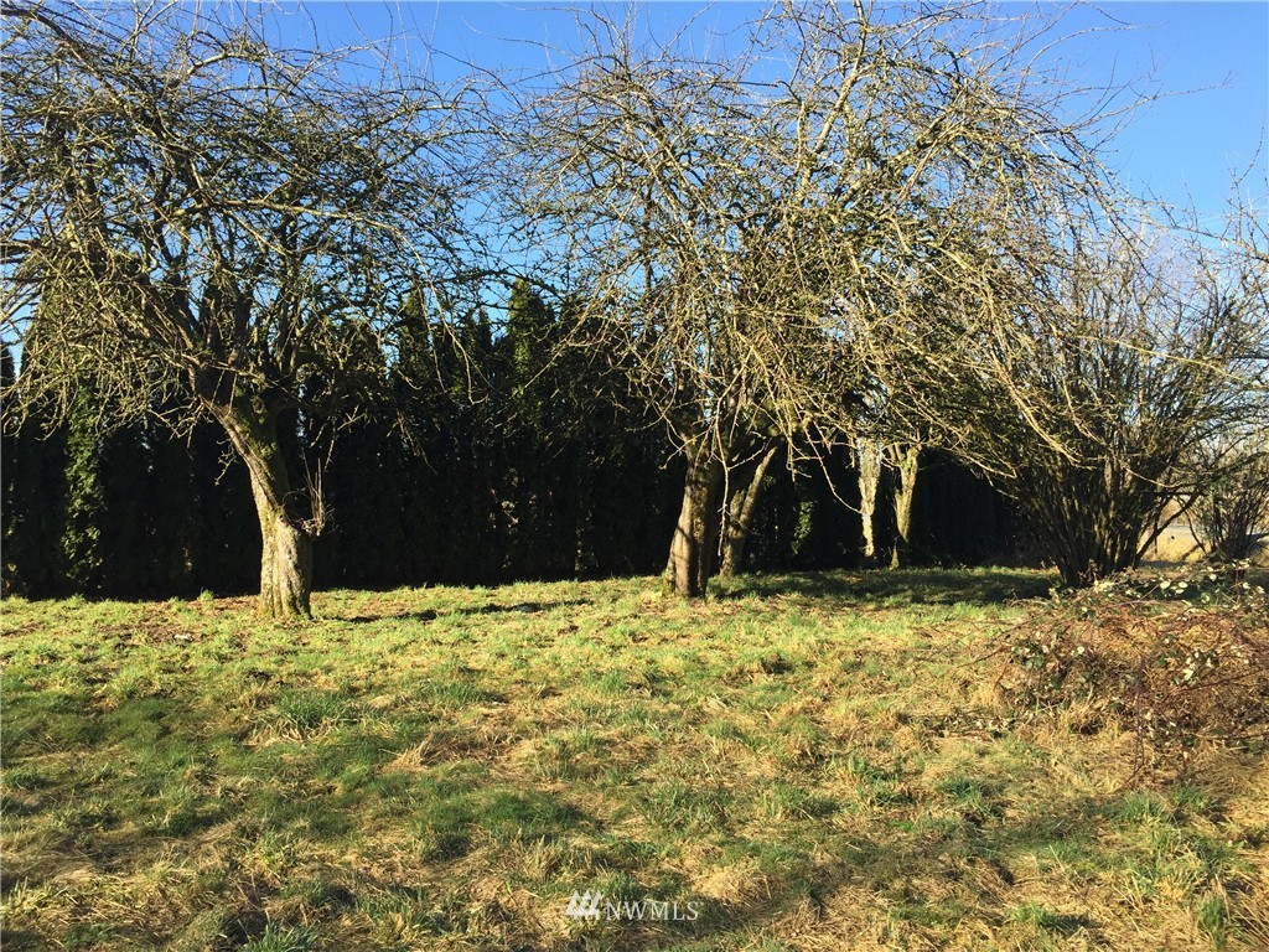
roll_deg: -1.6
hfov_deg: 61.7
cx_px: 634
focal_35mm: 29
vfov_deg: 48.2
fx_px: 1063
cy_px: 476
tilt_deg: +1.8
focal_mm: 4.15
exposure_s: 1/618
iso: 32
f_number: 2.2
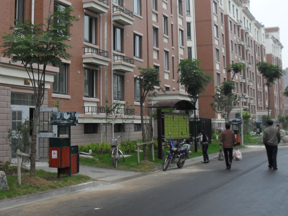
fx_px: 441
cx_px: 114
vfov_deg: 27.2
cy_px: 58
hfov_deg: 36.0
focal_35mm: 53
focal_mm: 6.3
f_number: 3.2
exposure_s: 1/90
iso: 100
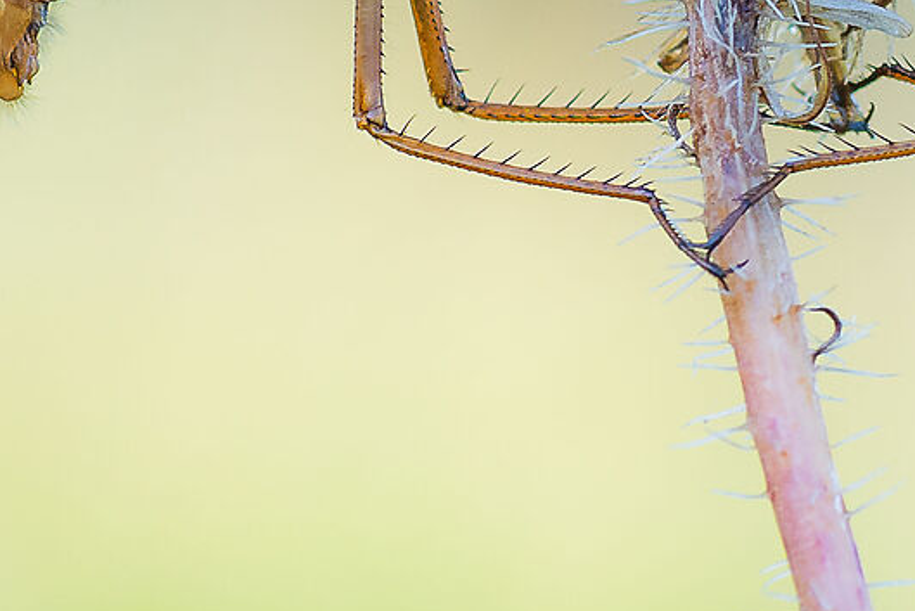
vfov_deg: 2.2
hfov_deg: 3.4
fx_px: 15558
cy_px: -3
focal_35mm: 612
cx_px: 718
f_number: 16
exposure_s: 1/20
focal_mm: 90
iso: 200
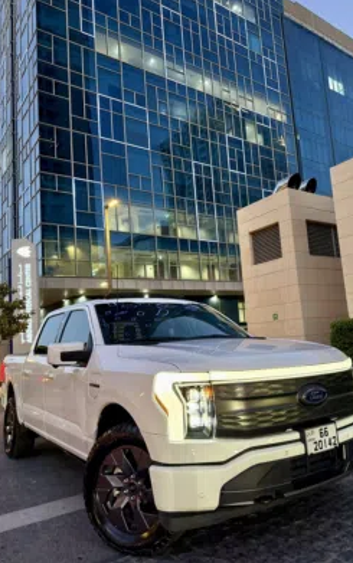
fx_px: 399
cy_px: 276
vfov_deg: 70.4
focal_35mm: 26
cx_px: 200
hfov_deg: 47.5
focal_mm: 6.76
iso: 500
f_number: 1.78
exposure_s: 1/50
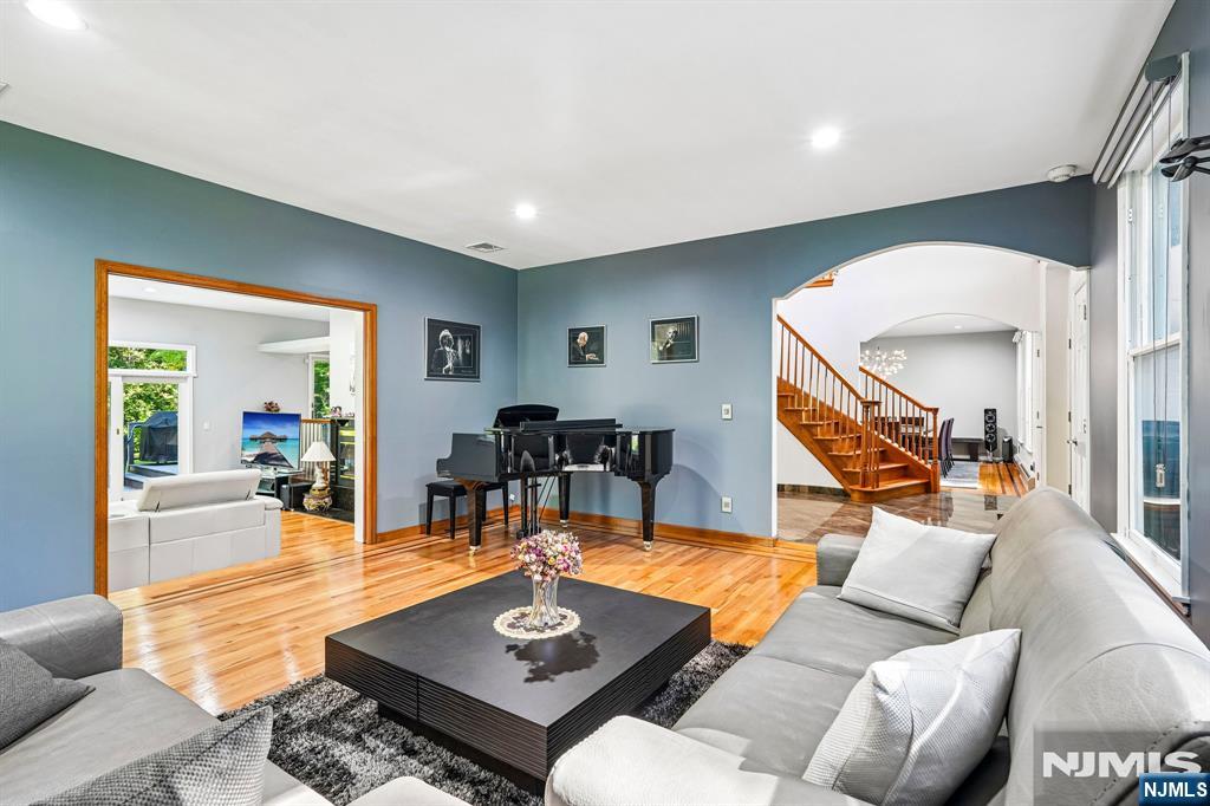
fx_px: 571
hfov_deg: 93.3
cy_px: 403
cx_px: 605
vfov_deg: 70.4
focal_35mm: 17
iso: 400
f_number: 8
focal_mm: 17
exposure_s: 1/4
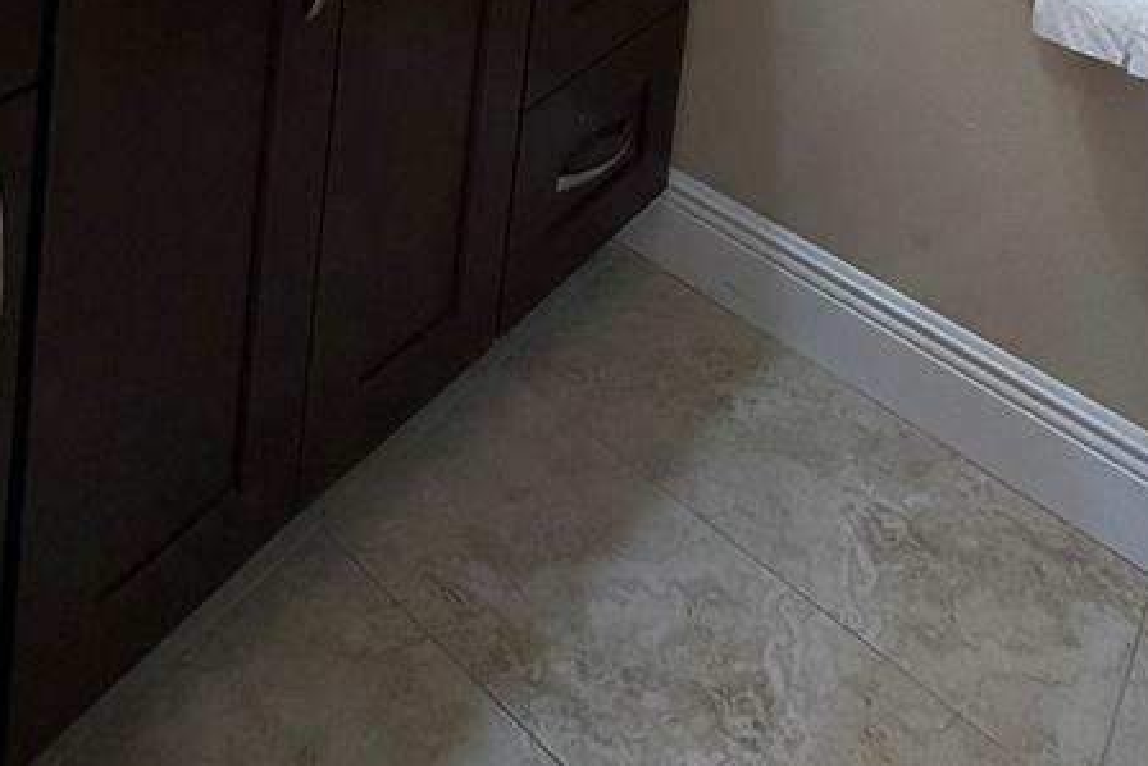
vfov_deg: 23.2
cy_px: -525
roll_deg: -4.9
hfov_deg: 48.2
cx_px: 331
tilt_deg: -4.3
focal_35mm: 39
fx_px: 1244
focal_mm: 2.22
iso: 125
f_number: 2.2
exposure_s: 1/120
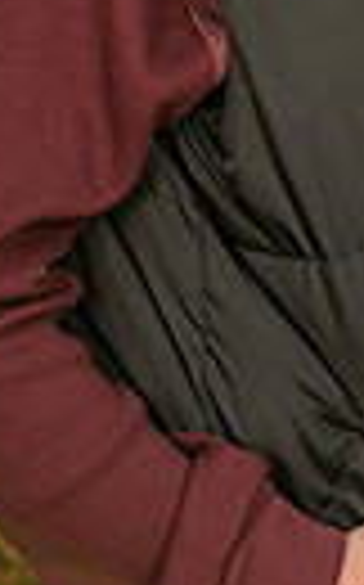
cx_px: 391
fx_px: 3436
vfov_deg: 9.6
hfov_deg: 6.0
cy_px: -140
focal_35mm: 216
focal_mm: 61
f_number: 5
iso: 80
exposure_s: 1/200
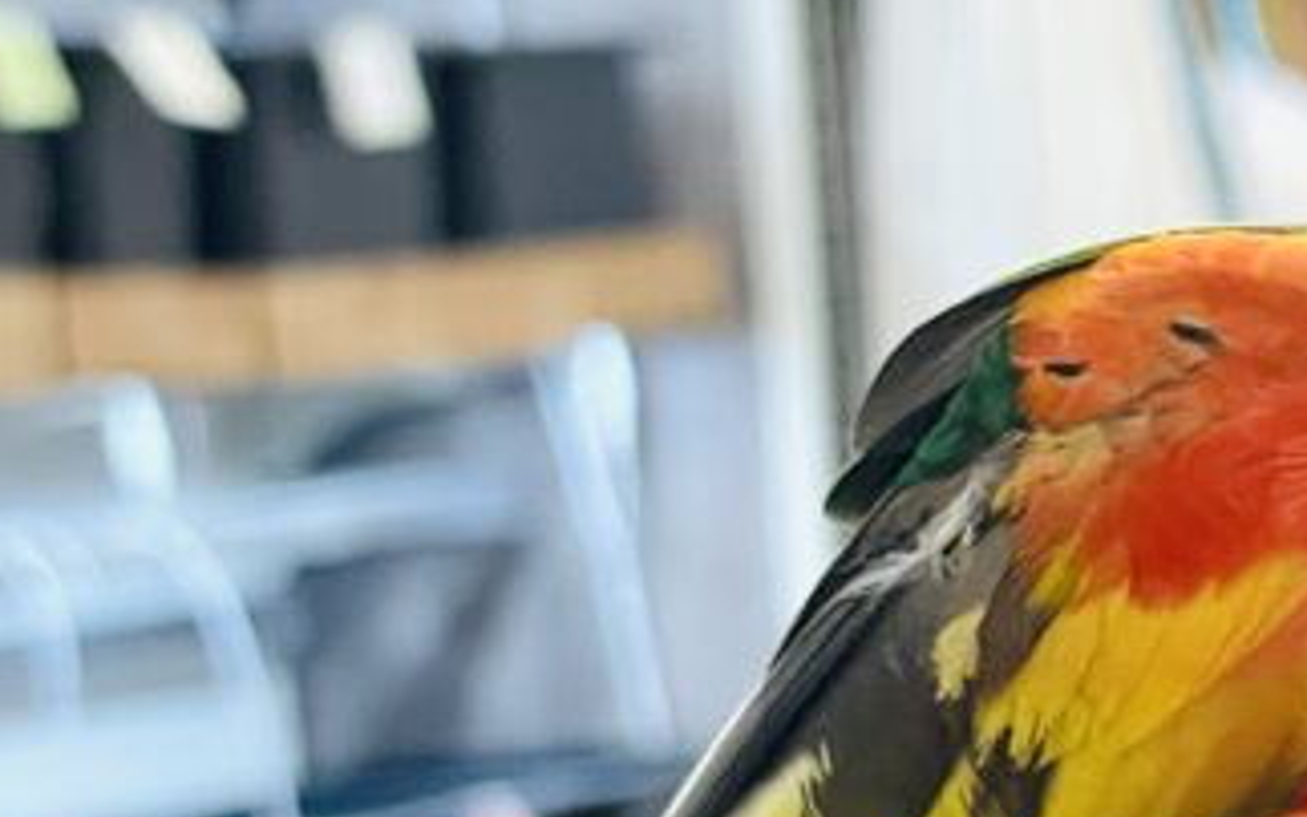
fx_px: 7303
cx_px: 1420
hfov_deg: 10.1
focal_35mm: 205
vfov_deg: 6.3
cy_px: 1335
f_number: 2
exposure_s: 1/99
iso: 160
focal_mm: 6
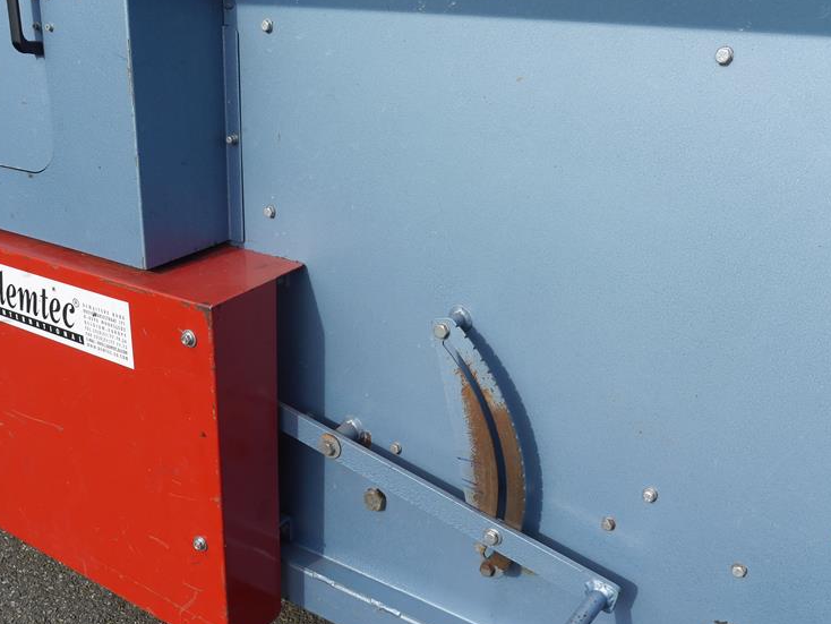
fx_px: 937
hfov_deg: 47.3
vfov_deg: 36.8
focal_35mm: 39
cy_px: 348
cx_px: 298
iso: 160
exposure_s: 1/400
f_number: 7.1
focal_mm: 14
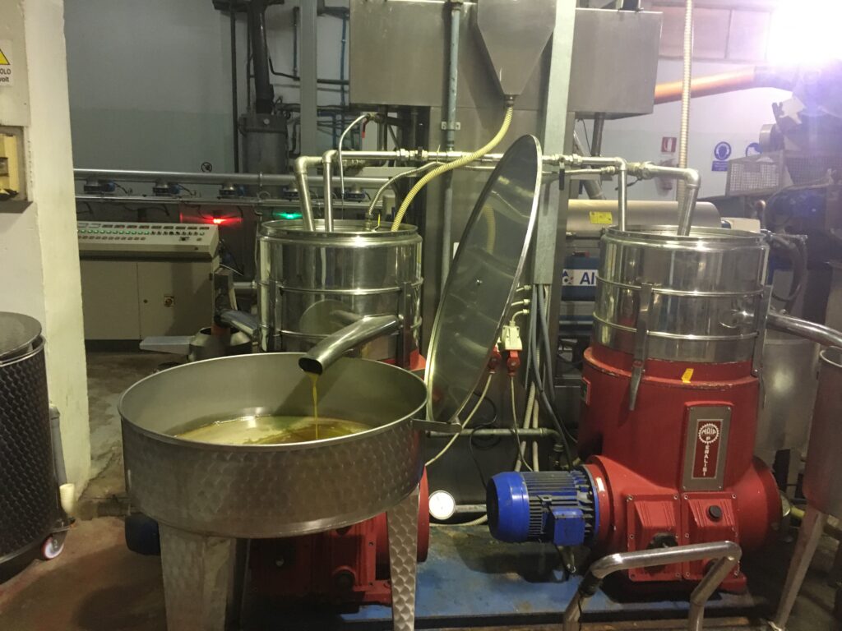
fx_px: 705
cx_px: 421
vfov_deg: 48.2
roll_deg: -1.1
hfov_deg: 61.7
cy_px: 316
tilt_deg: -11.4
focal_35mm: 29
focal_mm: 4.15
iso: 200
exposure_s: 1/25
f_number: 2.2
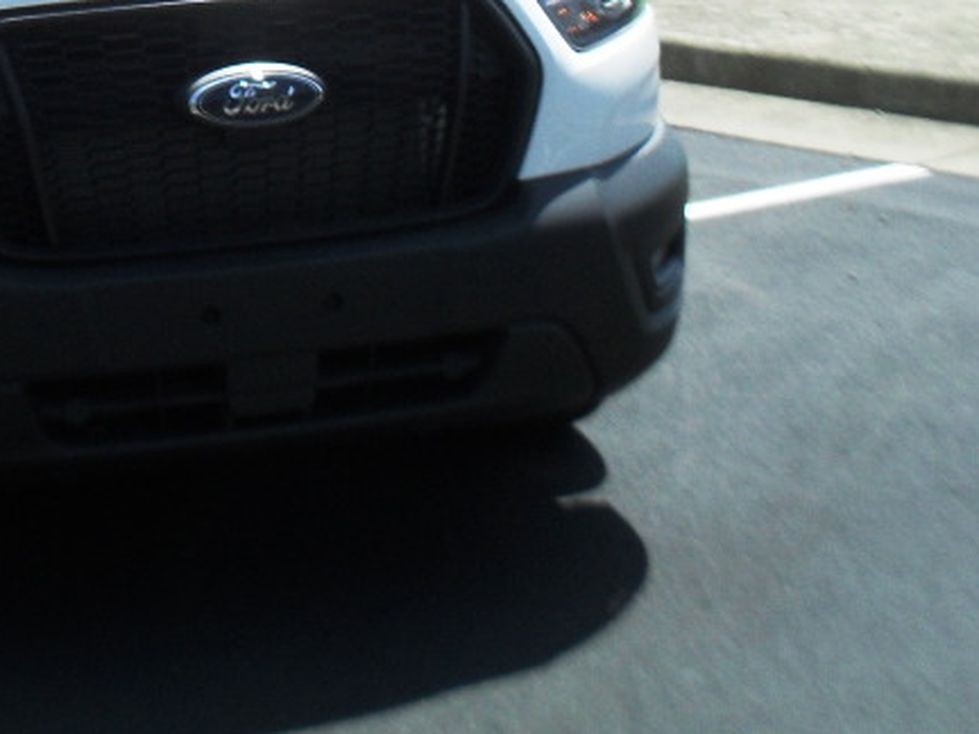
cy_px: -131
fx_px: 2347
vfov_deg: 17.0
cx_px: -68
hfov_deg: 22.4
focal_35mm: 83
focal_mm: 6.3
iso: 100
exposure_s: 1/125
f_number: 8.4
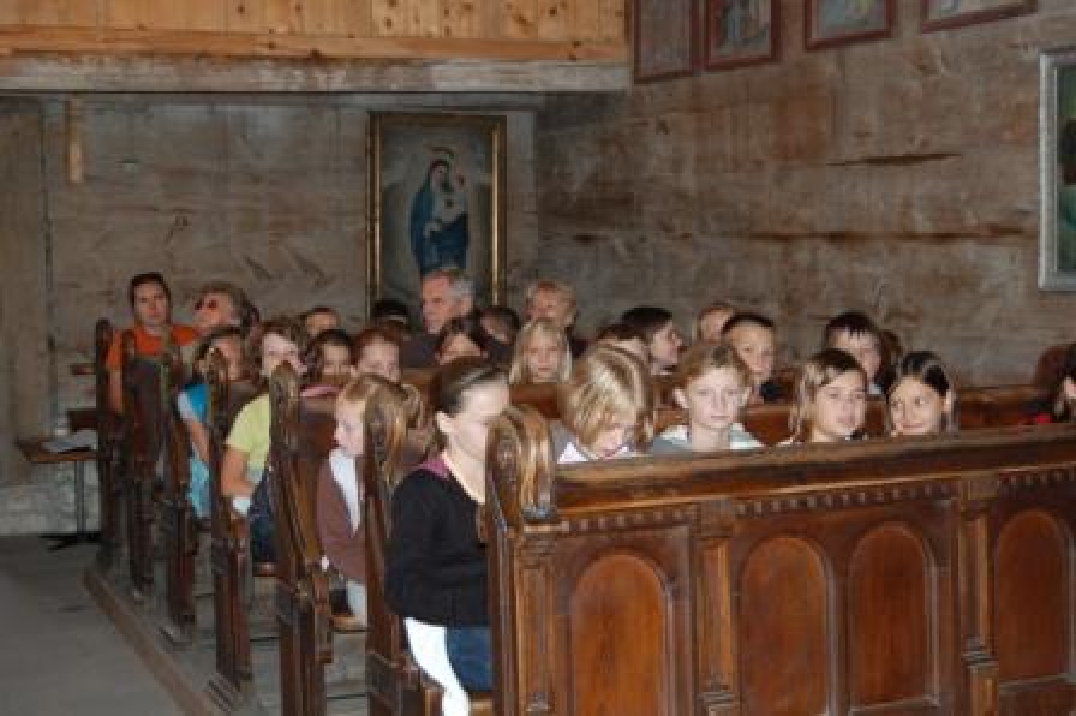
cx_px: 538
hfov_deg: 38.9
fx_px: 1523
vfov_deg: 26.4
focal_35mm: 51
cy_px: 358
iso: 450
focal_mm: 34
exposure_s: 1/60
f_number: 4.5
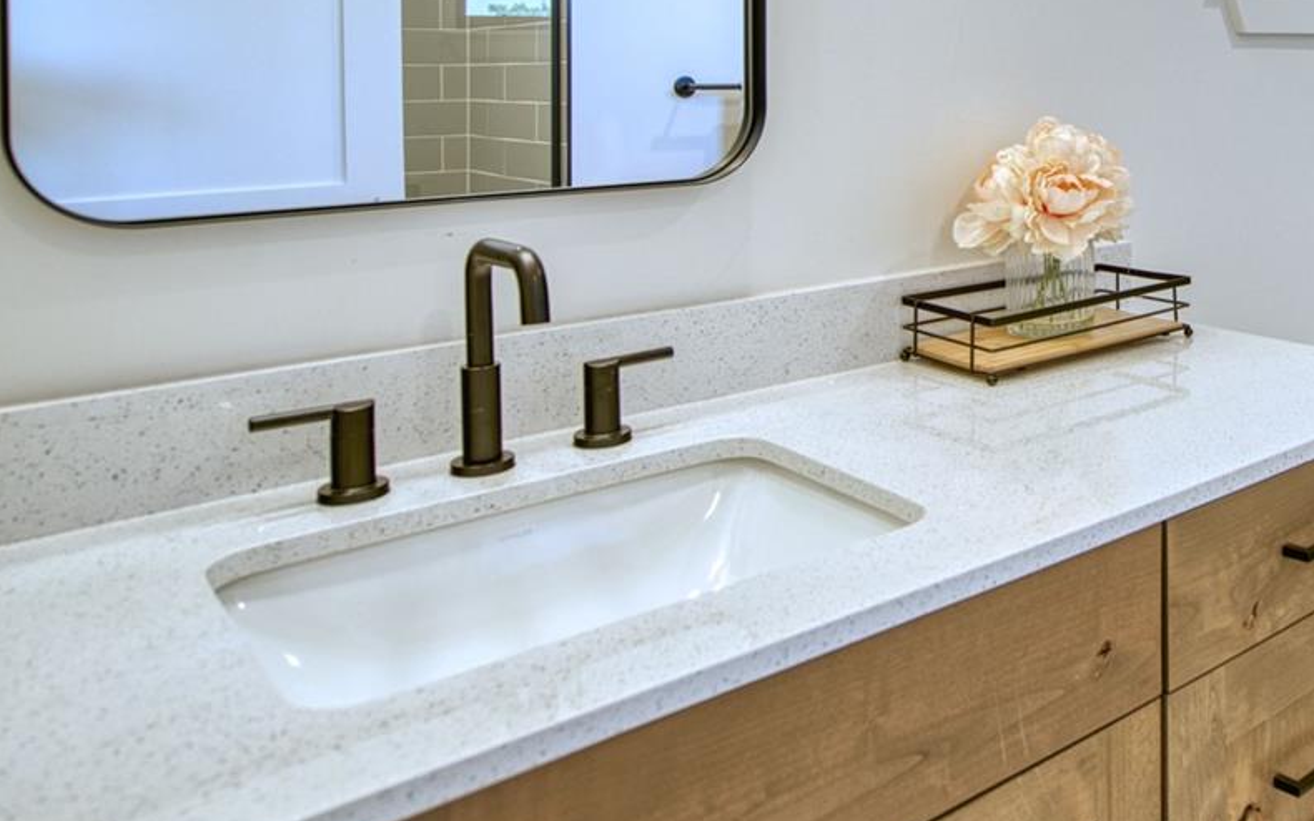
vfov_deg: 35.9
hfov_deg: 50.7
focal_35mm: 33
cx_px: 1209
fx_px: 1182
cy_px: 77
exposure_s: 1/125
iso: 500
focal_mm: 16
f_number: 4
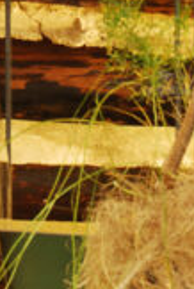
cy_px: 717
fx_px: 1823
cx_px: 408
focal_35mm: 227
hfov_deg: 5.9
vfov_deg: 8.2
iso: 100
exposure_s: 5
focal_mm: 24
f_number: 8
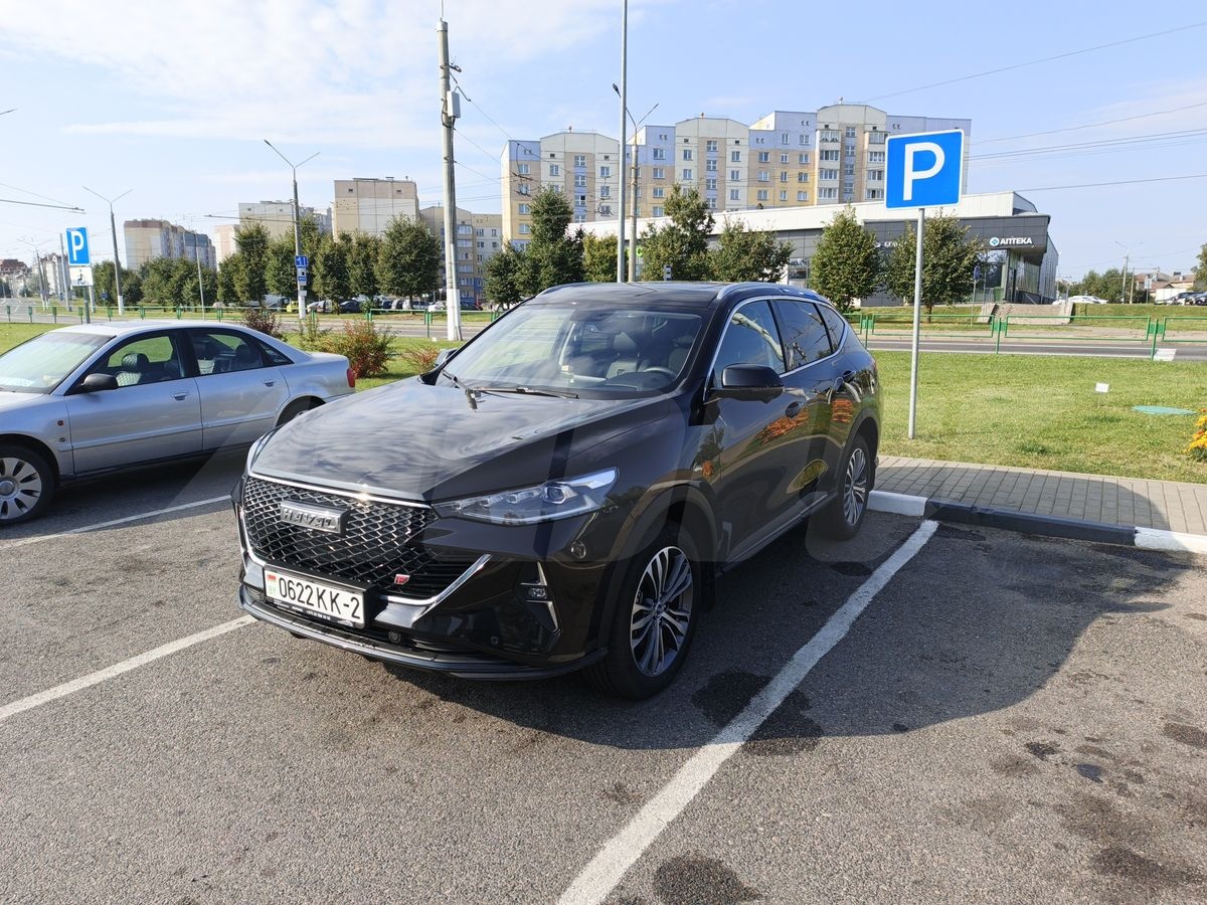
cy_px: 452
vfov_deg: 58.9
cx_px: 604
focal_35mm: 23
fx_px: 802
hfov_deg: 73.9
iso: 50
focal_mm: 5.89
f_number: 1.8
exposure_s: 1/100
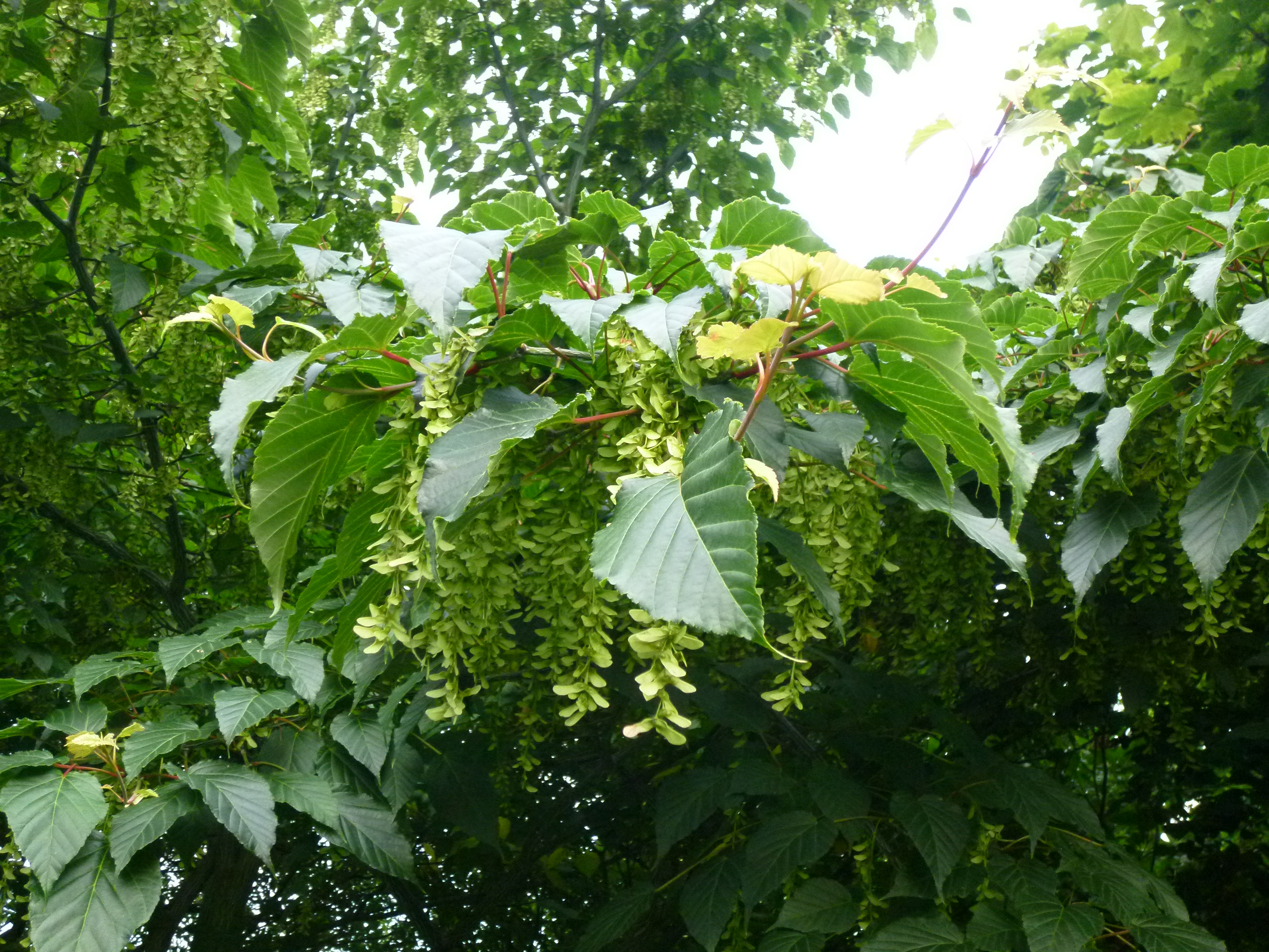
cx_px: 634
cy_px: 476
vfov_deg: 35.1
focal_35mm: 41
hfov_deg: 45.8
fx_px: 1503
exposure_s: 1/50
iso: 400
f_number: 3.3
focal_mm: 7.4
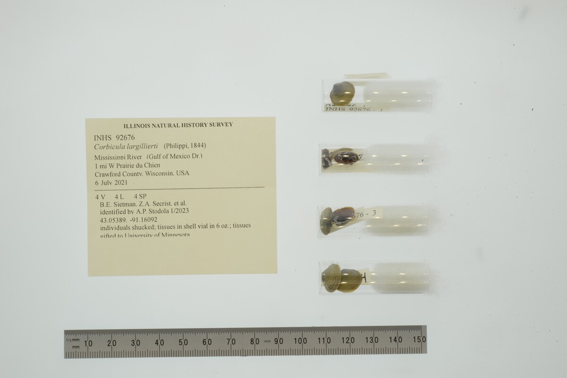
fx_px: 945
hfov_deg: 33.4
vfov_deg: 22.6
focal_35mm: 60
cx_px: 284
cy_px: 189
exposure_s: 1/13
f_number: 32
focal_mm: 60
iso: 100
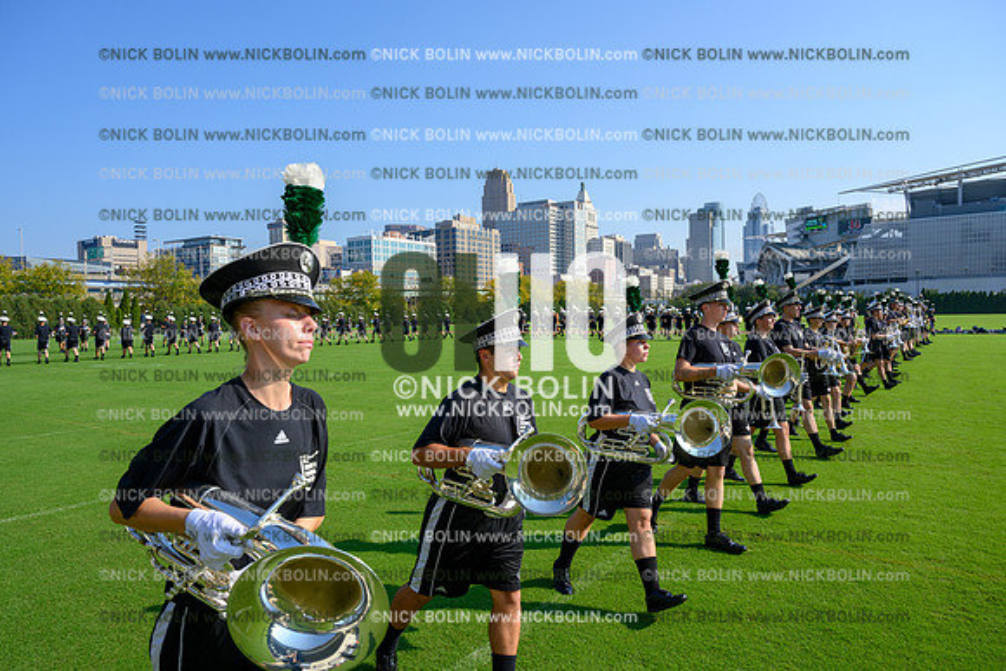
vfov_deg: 53.2
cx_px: 503
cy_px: 336
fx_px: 671
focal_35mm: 24
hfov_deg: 73.7
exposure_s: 1/400
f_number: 7.1
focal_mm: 24
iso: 80
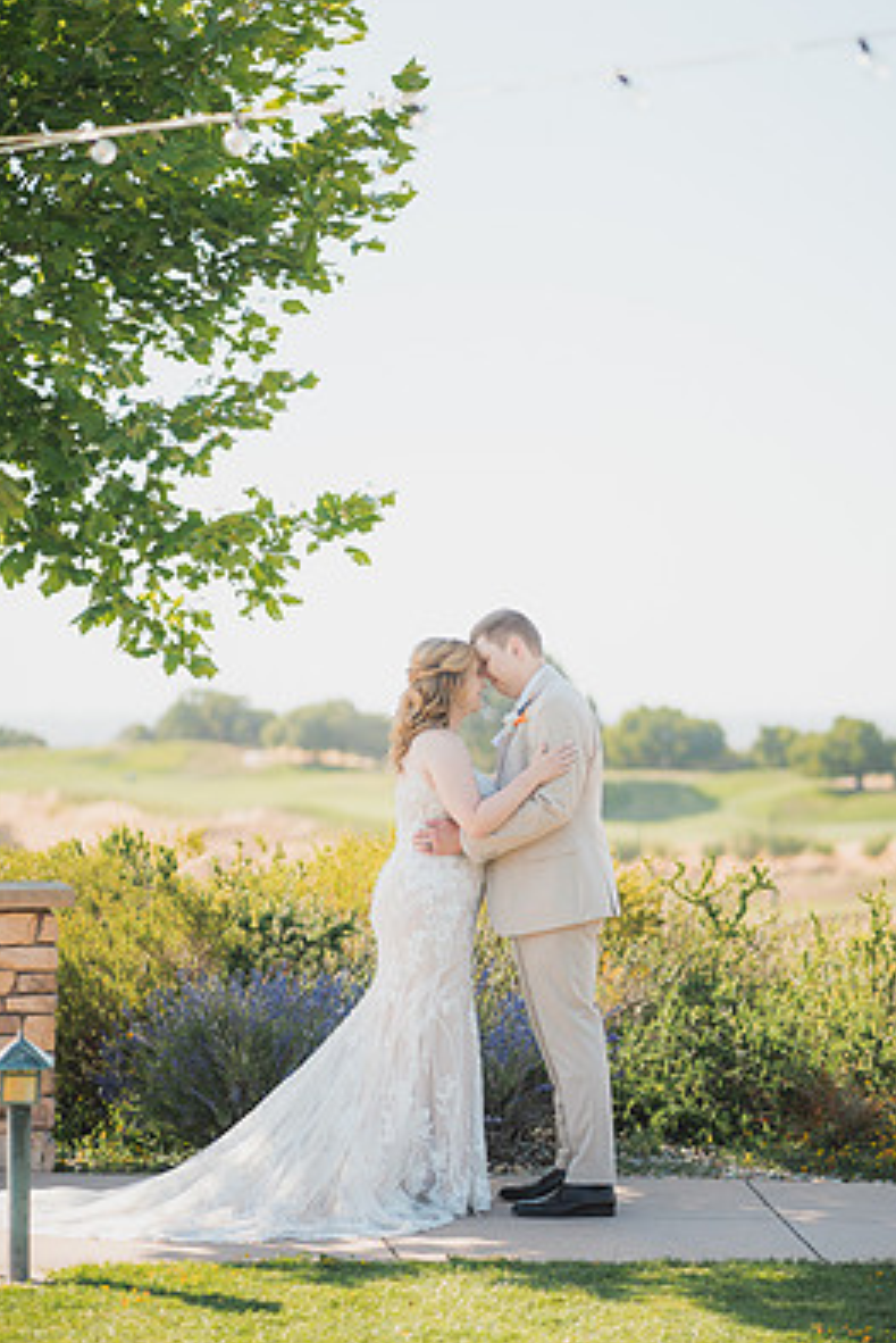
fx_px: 3618
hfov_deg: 14.1
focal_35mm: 97
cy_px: 641
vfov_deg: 21.0
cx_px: 484
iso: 125
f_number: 1.8
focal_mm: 85
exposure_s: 1/2000
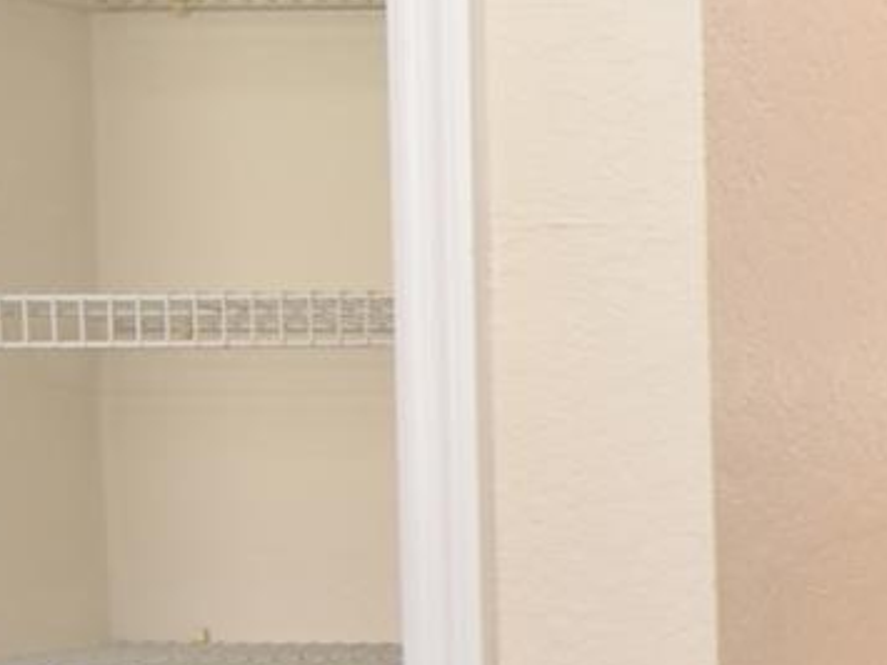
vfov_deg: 22.1
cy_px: 592
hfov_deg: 23.3
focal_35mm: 65
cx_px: 1367
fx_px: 1665
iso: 200
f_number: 4.5
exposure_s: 1/80
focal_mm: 10
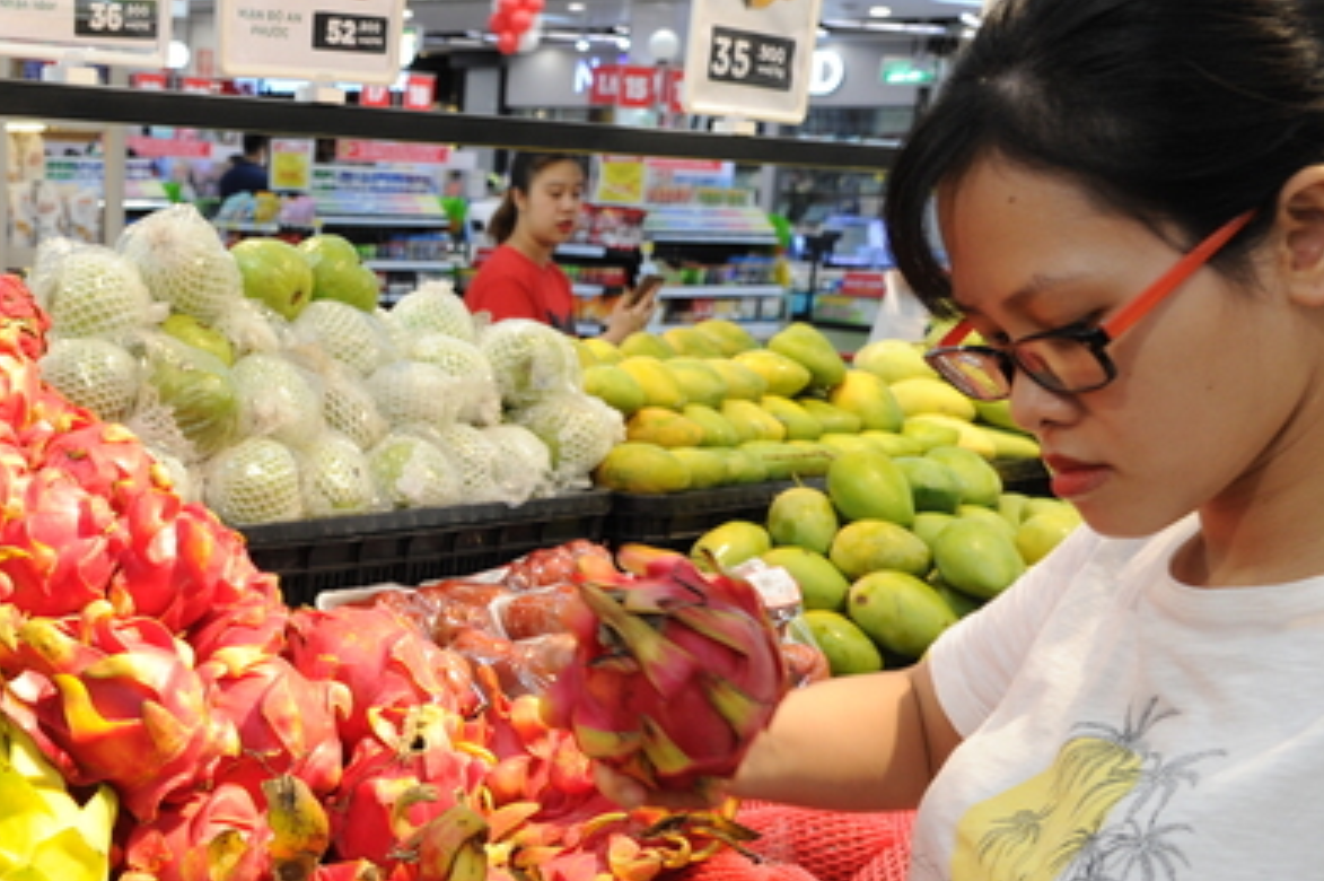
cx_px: 234
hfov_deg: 32.9
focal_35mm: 59
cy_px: 700
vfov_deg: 22.7
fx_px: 2168
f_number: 6.3
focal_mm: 32
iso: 1600
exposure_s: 1/100
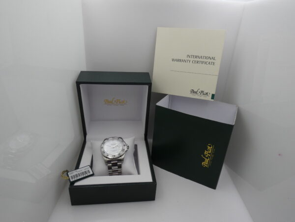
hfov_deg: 81.7
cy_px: 111
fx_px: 170
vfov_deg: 66.0
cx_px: 148
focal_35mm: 20
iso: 80
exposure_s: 1/250
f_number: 2.8
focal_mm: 3.6
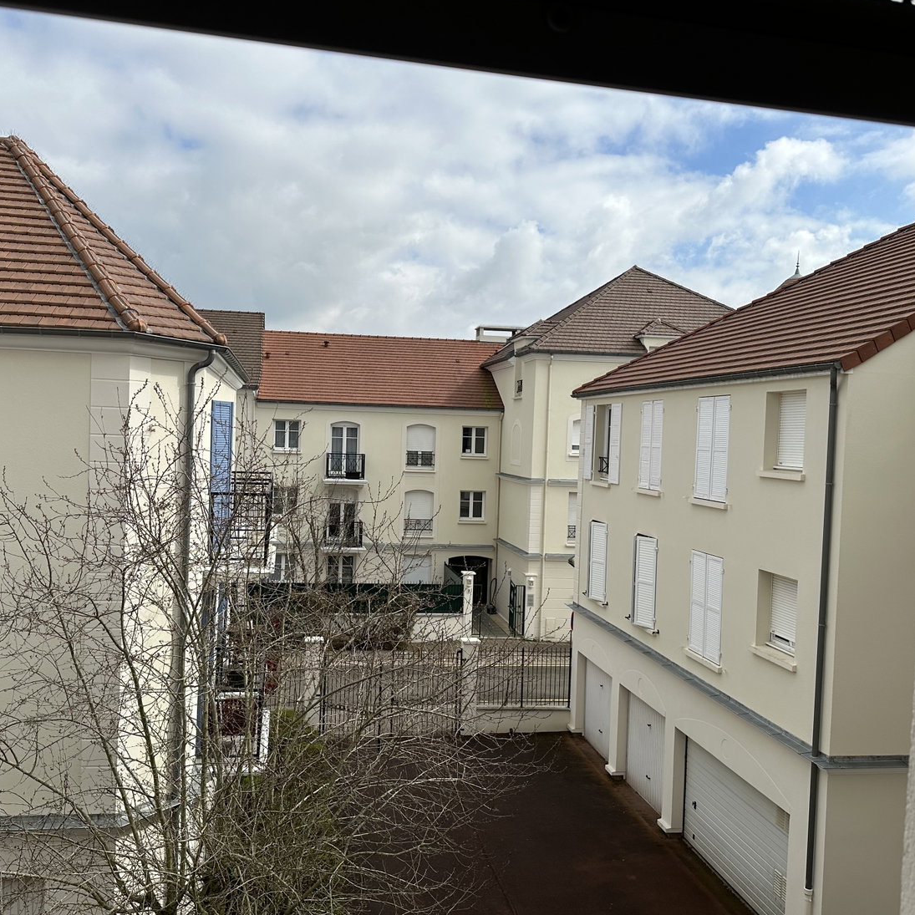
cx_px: 412
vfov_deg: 52.5
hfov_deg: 52.4
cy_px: 467
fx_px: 927
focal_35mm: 31
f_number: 1.78
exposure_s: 1/6211
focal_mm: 6.86
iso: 80
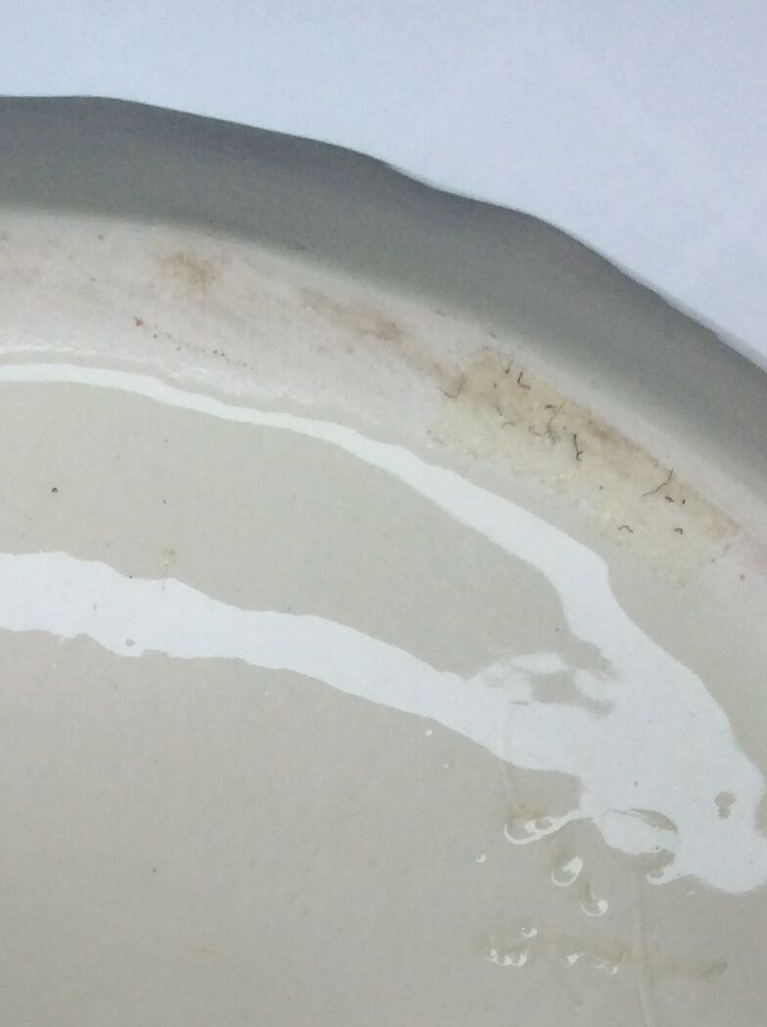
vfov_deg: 22.8
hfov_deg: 18.4
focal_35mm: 79
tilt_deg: -77.2
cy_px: 1221
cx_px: 102
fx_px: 2341
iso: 32
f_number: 2.4
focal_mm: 3.3
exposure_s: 1/292
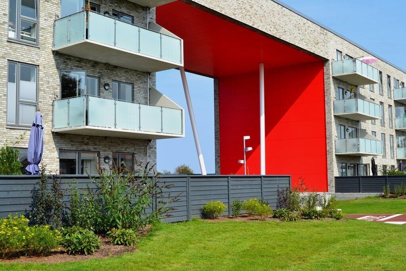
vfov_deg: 29.9
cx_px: 203
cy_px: 136
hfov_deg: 43.6
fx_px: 508
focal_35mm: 45
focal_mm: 30
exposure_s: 1/320
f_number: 11
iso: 400
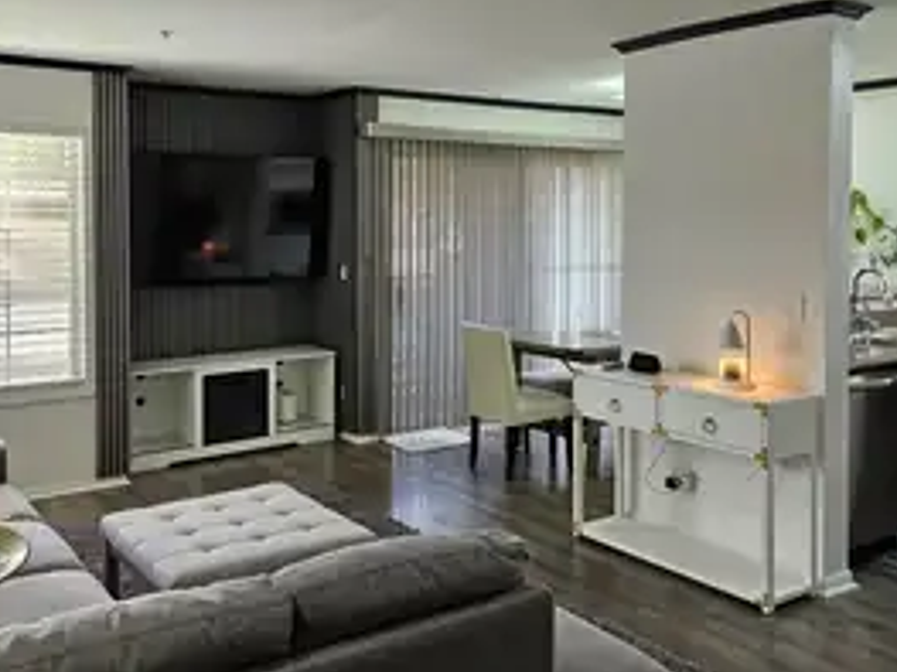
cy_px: 256
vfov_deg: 40.4
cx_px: 392
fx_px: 907
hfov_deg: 52.5
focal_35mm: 35
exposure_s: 1/207
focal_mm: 5.4
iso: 200
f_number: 1.8
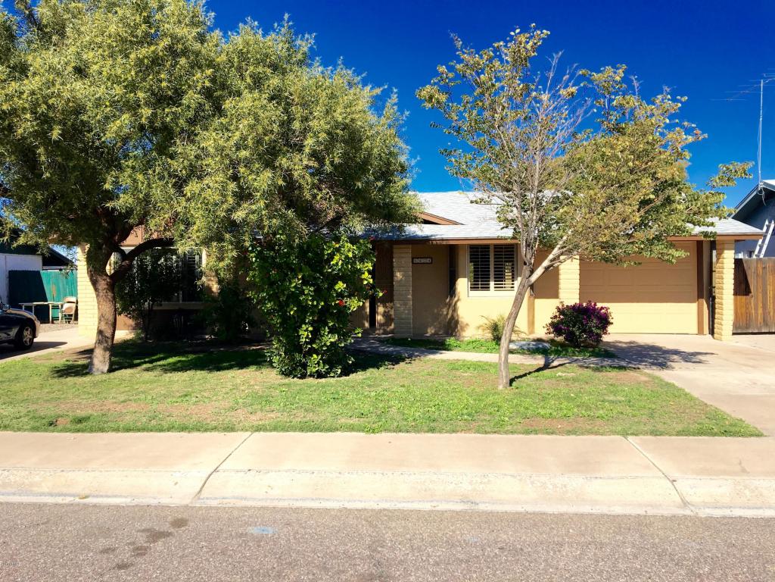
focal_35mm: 29
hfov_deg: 61.7
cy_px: 291
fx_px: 649
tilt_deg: +0.1
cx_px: 388
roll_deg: +0.5
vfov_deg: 48.2
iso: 25
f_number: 2.2
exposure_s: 1/1538
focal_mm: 4.15
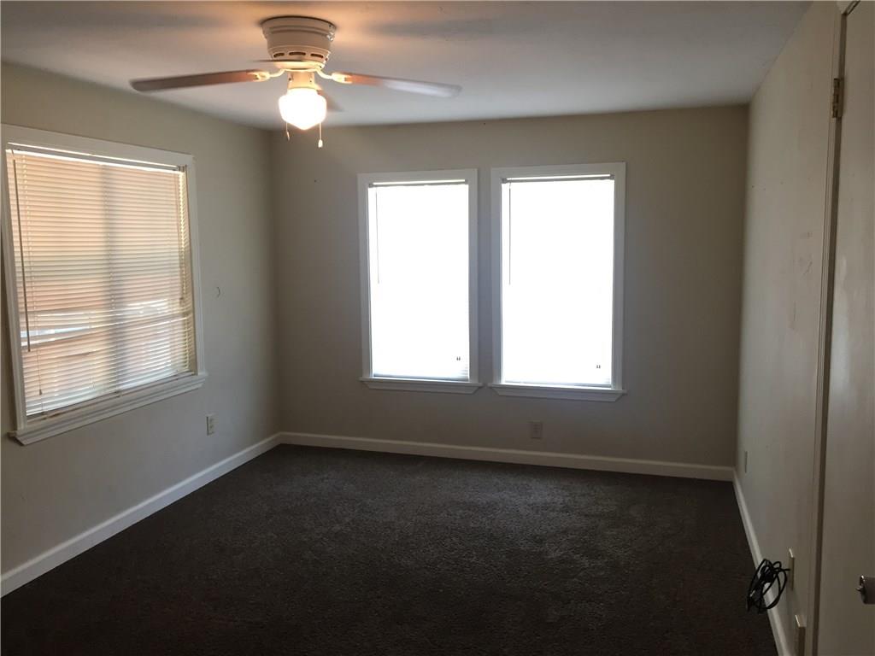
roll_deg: -0.6
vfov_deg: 48.2
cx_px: 438
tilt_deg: -8.4
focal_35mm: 29
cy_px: 328
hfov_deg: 61.7
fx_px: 733
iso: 64
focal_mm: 4.15
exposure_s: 1/30
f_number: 2.2
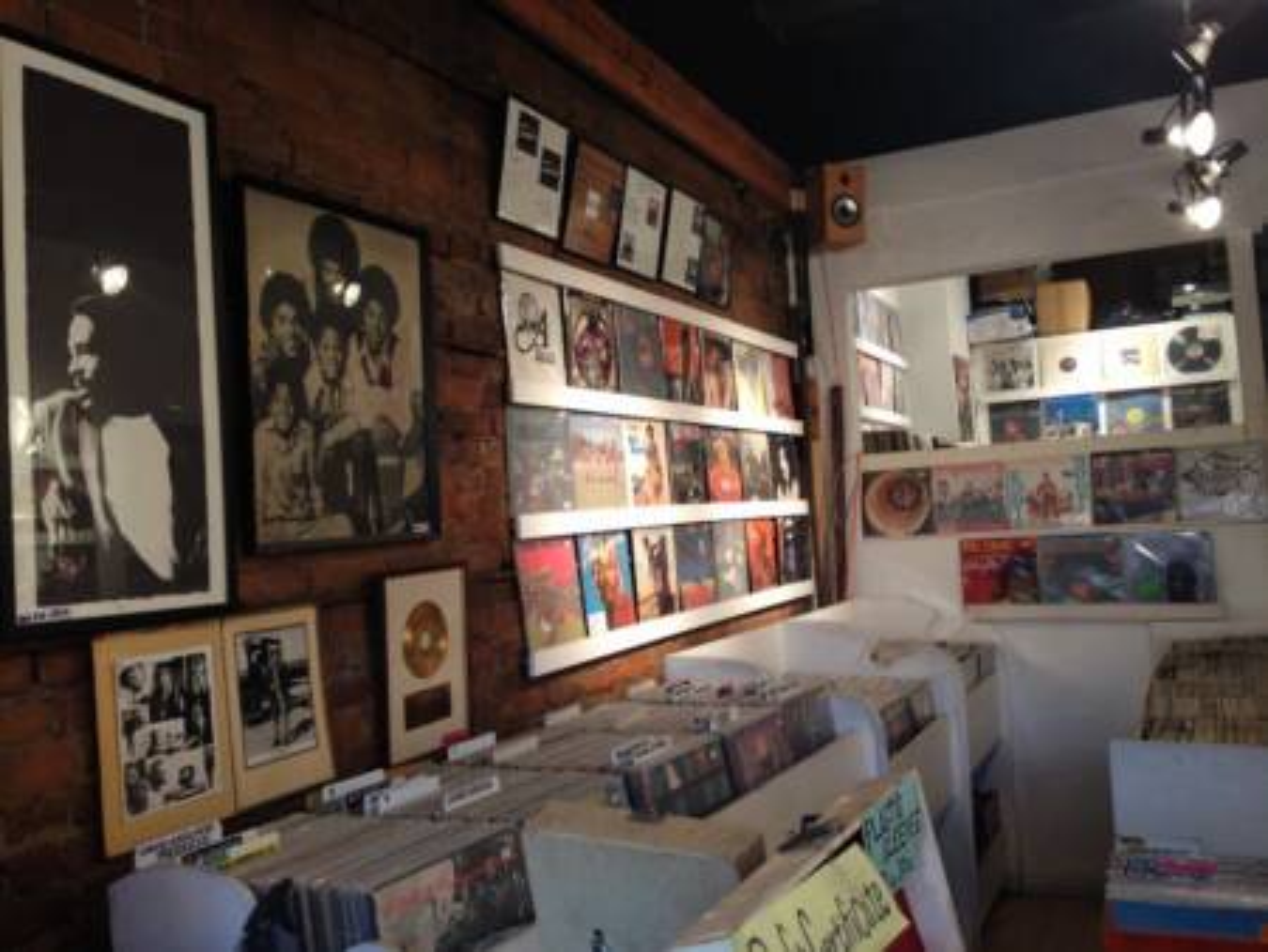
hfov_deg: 55.3
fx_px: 1209
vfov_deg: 43.0
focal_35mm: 33
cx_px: 634
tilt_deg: +0.5
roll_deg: +2.8
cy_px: 476
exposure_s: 1/20
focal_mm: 4.12
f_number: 2.4
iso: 80
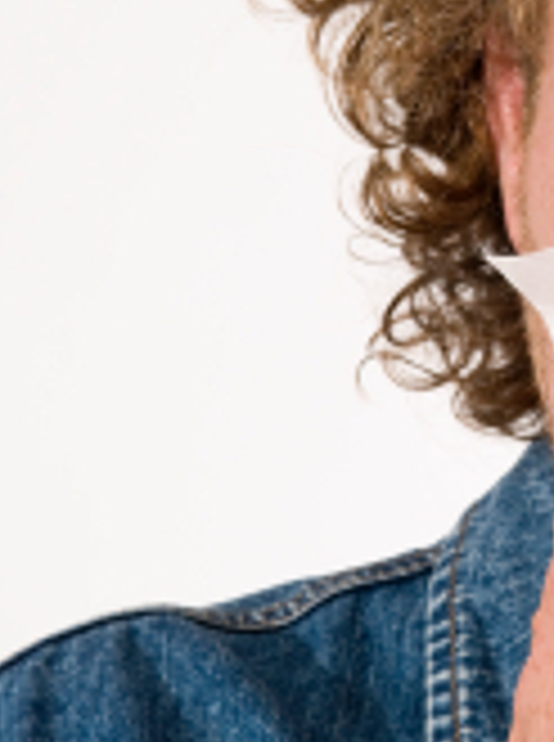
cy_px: 207
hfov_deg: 6.4
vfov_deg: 8.6
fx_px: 4949
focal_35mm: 231
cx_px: 685
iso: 100
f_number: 10
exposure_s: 1/250
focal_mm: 62
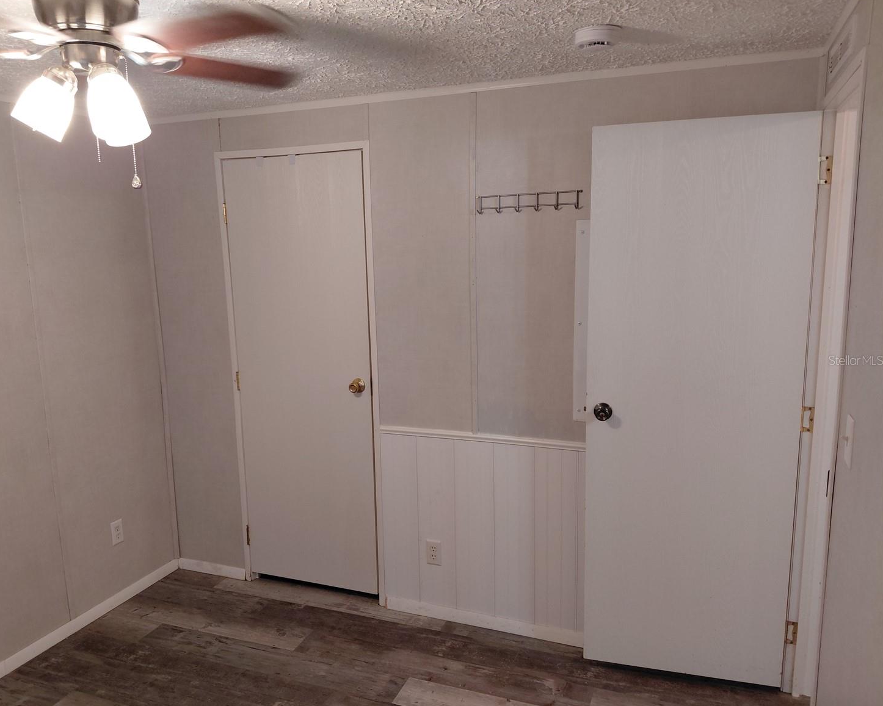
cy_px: 360
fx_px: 706
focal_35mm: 27
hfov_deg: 63.9
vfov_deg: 53.2
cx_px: 398
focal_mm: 4.69
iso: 250
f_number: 1.8
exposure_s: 1/60
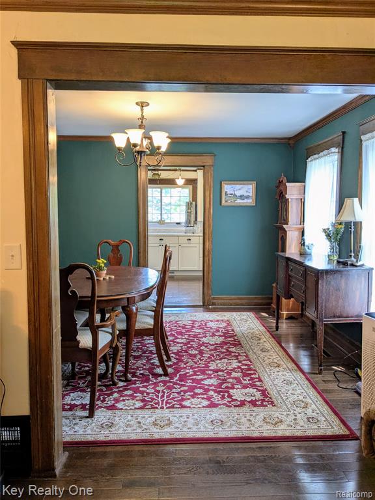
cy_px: 250
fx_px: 390
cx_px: 188
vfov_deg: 65.3
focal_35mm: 27
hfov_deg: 51.4
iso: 56
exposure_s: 1/60
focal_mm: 4.38
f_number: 1.73
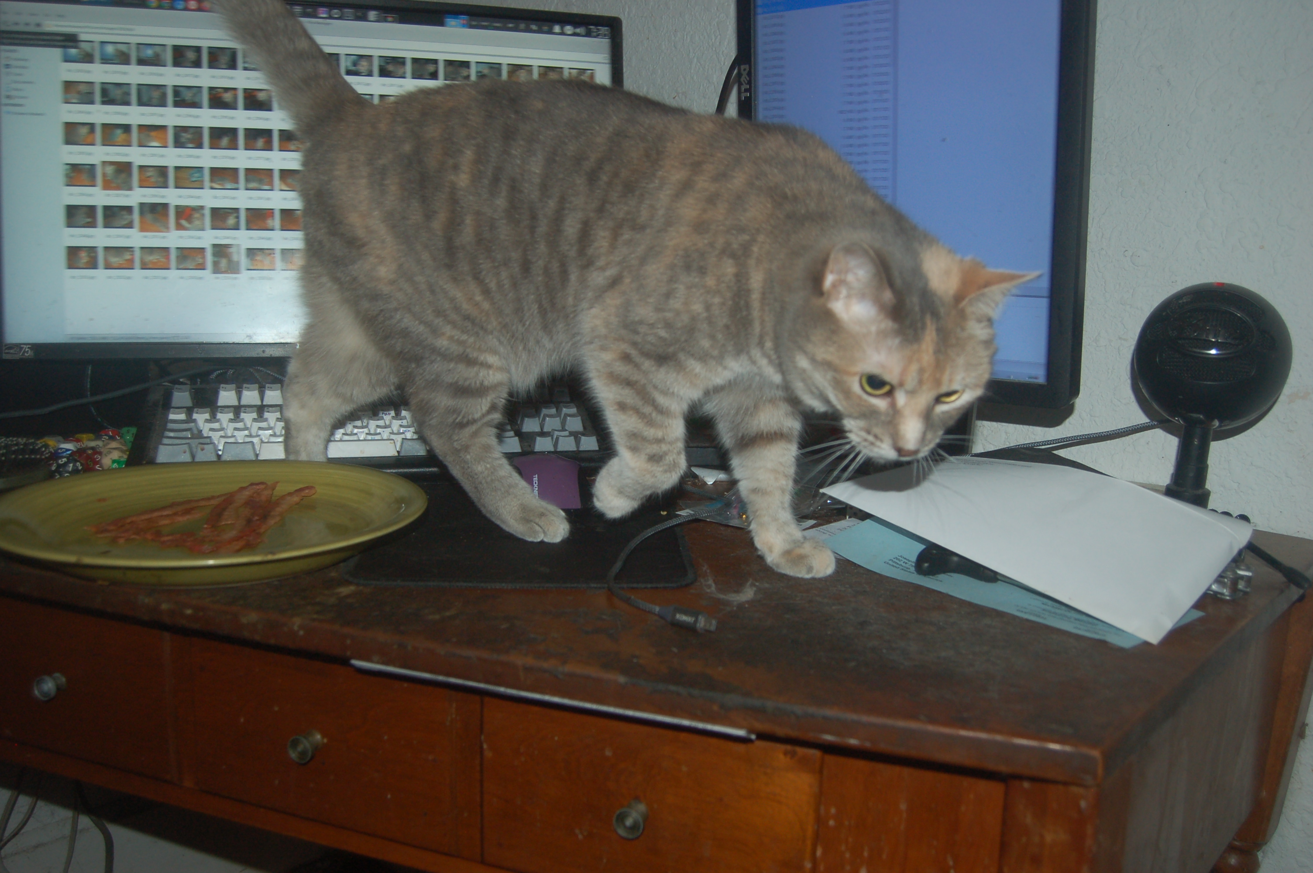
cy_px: 436
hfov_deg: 62.0
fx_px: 1093
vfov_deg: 43.5
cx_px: 656
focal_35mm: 30
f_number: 3.8
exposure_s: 1/60
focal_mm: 20
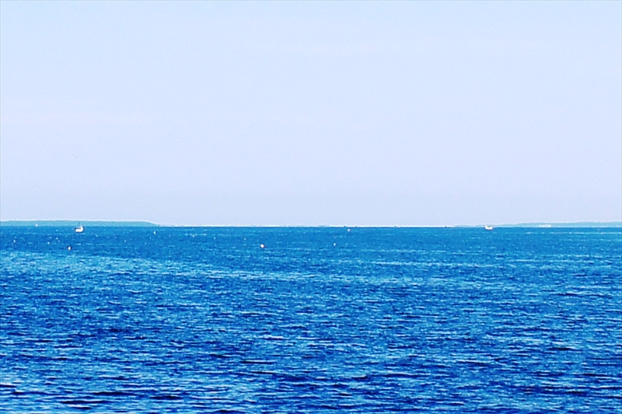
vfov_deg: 8.9
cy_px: 207
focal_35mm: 154
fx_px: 2659
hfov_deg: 13.3
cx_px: 311
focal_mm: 18
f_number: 8
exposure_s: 1/640
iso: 200
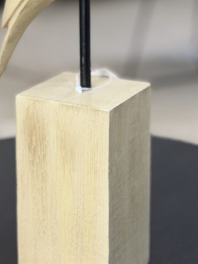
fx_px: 771
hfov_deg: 14.6
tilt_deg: -14.0
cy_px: 38
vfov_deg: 19.2
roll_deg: -1.3
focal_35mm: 101
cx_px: 90
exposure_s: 1/60
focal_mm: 6.76
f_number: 1.78
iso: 100
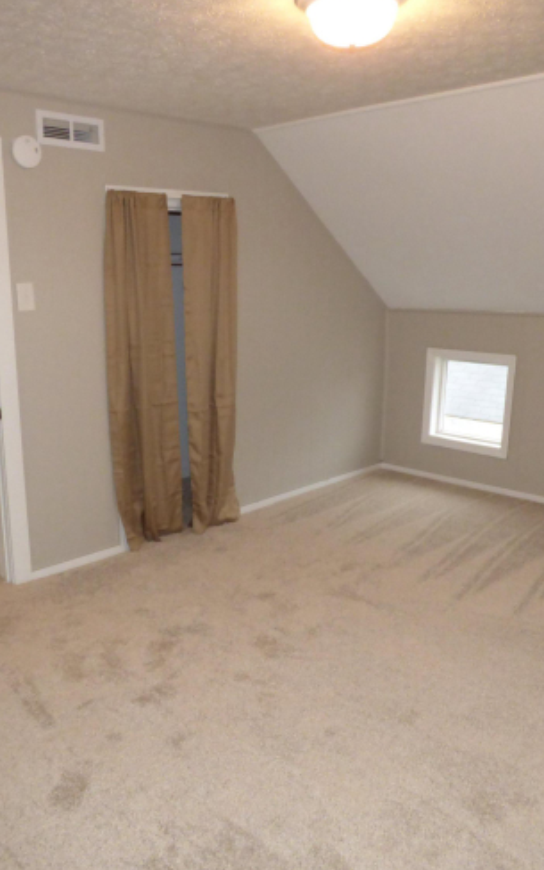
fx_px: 688
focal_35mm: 29
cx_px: 254
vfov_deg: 64.6
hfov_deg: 43.1
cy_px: 433
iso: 500
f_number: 2.8
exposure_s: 1/60
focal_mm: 3.58
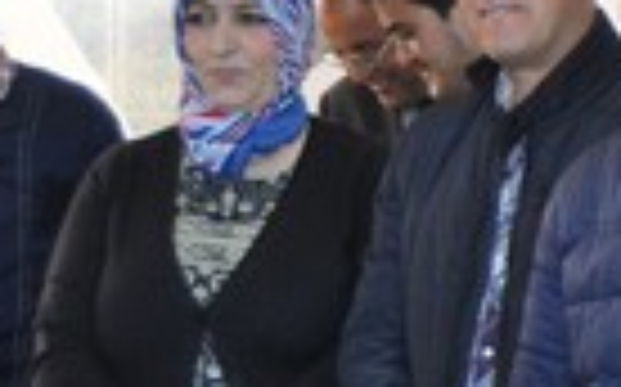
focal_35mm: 163
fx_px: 2763
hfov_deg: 11.4
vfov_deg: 8.0
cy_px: 178
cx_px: 1300
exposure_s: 1/200
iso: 360
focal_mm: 23
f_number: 3.8
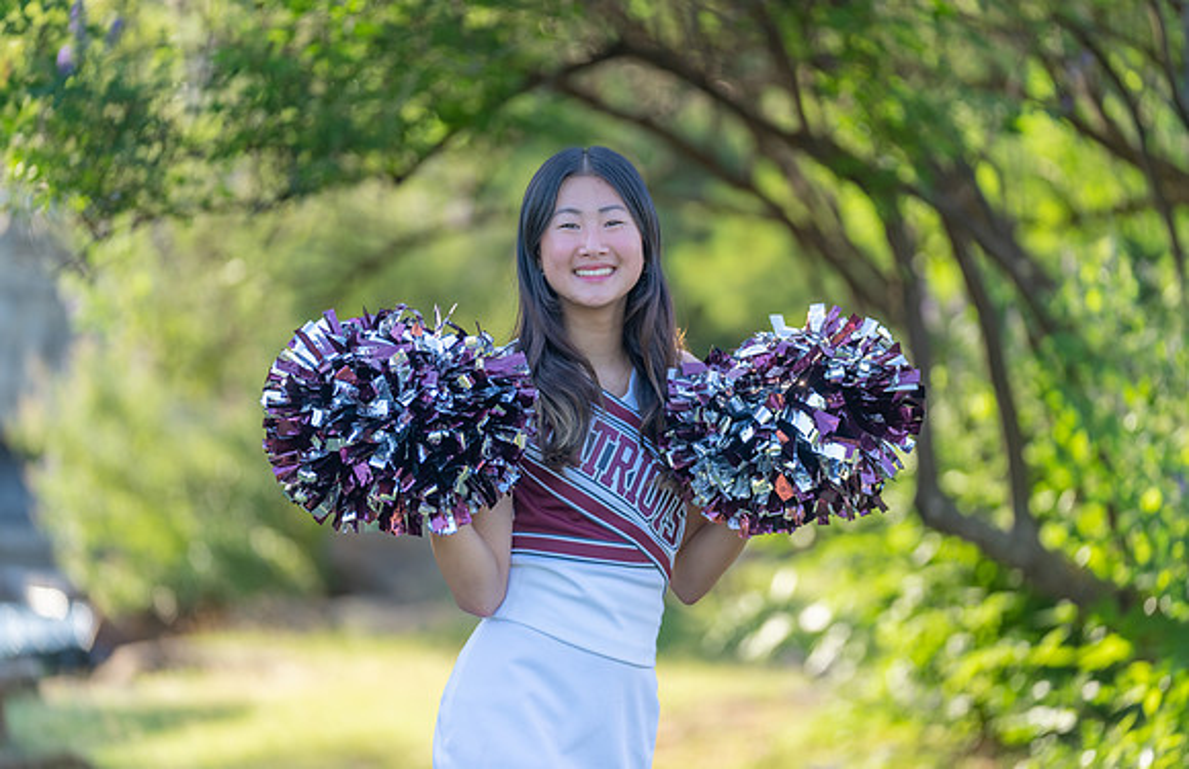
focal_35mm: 146
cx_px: 590
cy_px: 400
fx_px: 4789
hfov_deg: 14.2
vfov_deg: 9.2
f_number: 2.8
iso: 125
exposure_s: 1/320
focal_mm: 144
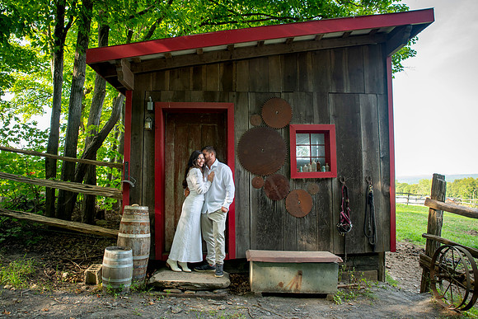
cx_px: 235
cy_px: 157
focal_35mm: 26
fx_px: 341
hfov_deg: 70.1
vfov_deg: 50.2
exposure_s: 1/125
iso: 400
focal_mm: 24
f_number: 5
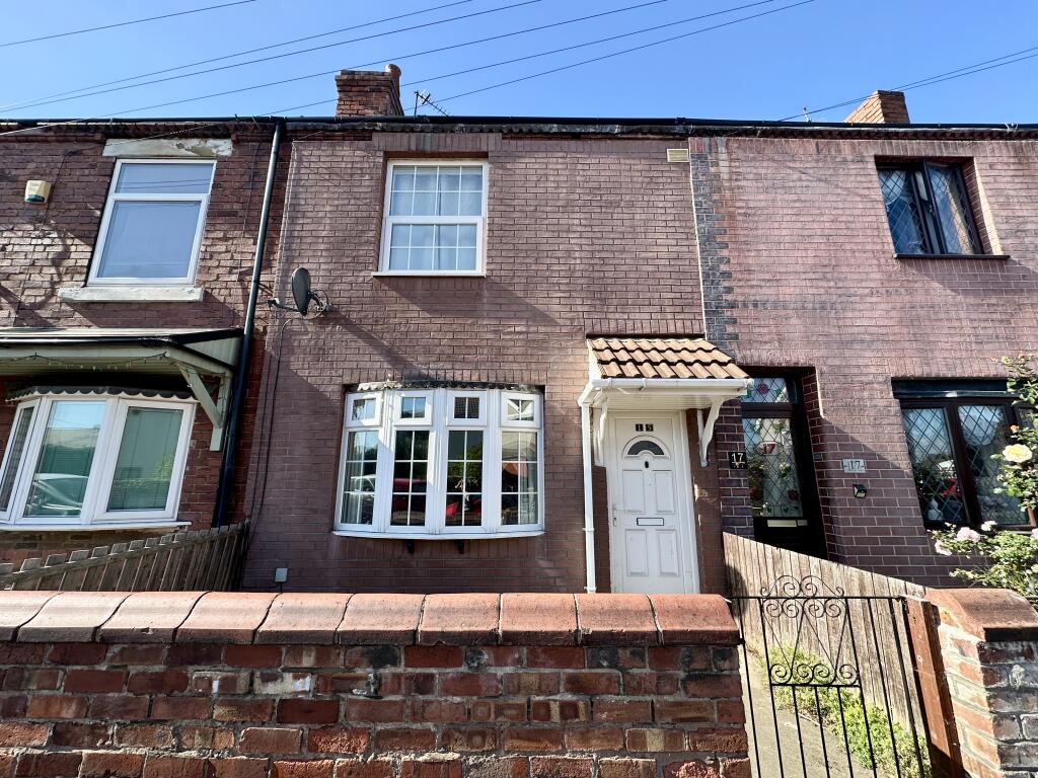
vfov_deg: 85.7
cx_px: 519
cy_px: 389
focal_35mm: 14
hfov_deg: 102.1
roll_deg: -0.2
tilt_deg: +12.3
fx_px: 420
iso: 40
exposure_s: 1/596
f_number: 2.2
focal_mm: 2.22
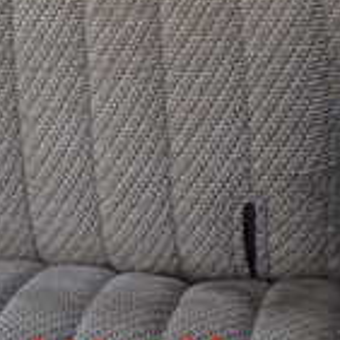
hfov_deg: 14.5
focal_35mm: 113
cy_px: -150
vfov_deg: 14.5
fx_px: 1256
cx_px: -145
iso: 100
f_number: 2.3
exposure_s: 1/80
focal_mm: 5.4
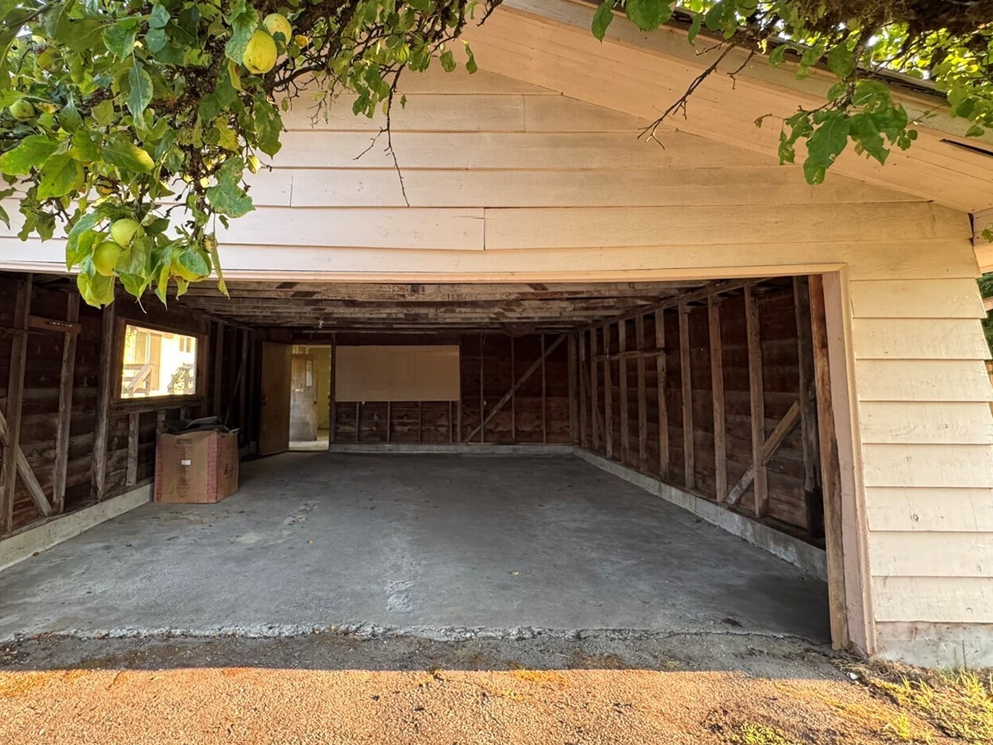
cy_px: 325
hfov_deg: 87.0
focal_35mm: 18
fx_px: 516
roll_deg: -0.8
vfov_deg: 71.3
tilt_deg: +6.0
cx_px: 413
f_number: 2.2
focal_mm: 2.22
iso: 320
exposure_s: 1/99
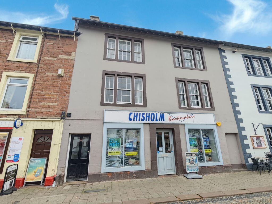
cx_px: 136
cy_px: 102
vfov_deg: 85.7
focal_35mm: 14
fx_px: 110
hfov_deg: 102.1
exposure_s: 1/241
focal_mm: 2.03
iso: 50
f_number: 1.8
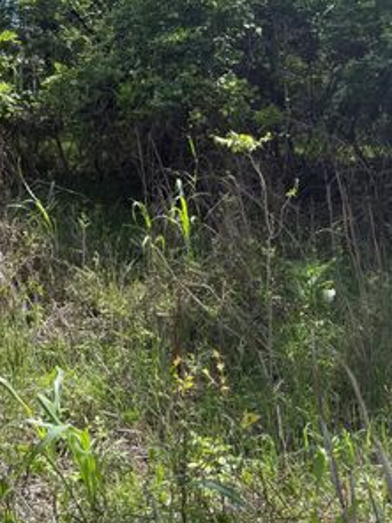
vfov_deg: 35.1
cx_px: 99
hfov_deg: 26.7
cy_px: 163
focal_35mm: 54
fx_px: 815
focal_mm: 6.76
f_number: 1.78
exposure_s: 1/2169
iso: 80
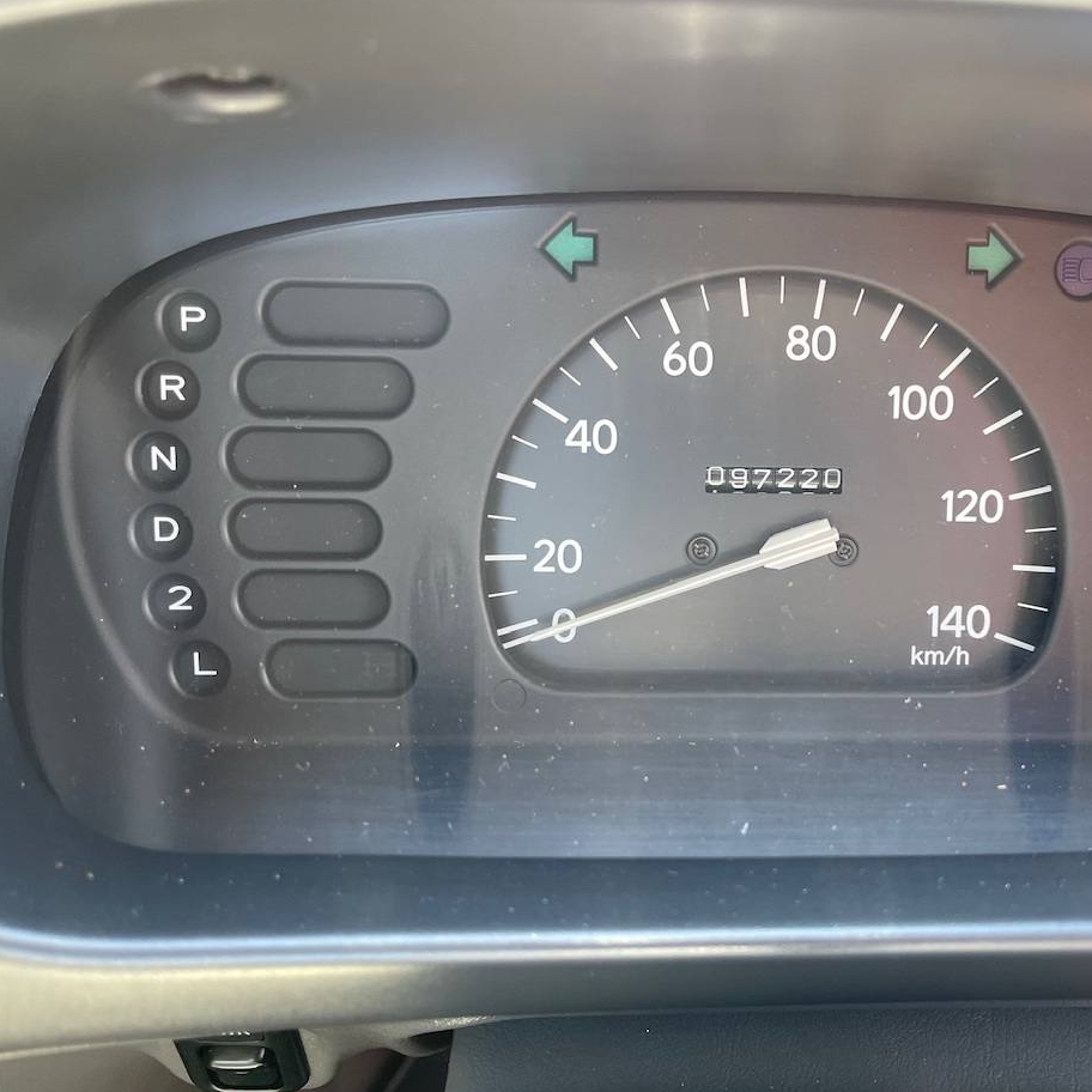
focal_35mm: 31
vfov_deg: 52.5
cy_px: 530
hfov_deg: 51.6
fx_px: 1106
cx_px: 726
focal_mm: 5.1
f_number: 1.6
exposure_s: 1/110
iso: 125
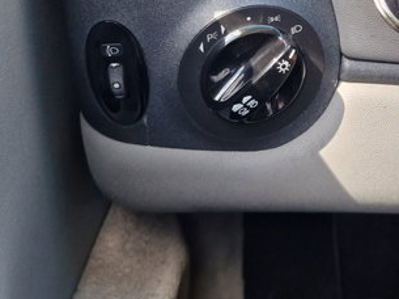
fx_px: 668
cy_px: -49
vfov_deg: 23.3
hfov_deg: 32.7
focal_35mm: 58
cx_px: 290
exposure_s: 1/180
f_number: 1.8
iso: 80
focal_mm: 6.4
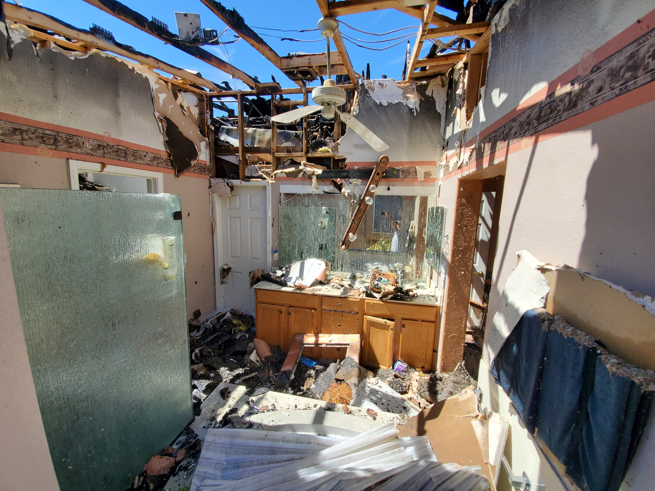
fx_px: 246
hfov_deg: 106.2
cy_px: 246
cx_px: 328
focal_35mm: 13
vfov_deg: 89.9
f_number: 2.2
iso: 50
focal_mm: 1.8
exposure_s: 1/667
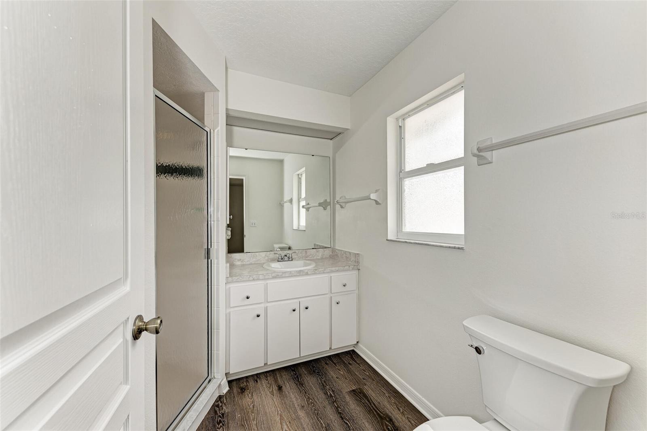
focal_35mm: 14
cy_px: 216
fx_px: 252
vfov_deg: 81.2
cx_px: 324
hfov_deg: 104.3
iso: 100
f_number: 7.1
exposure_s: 1/40
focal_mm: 14
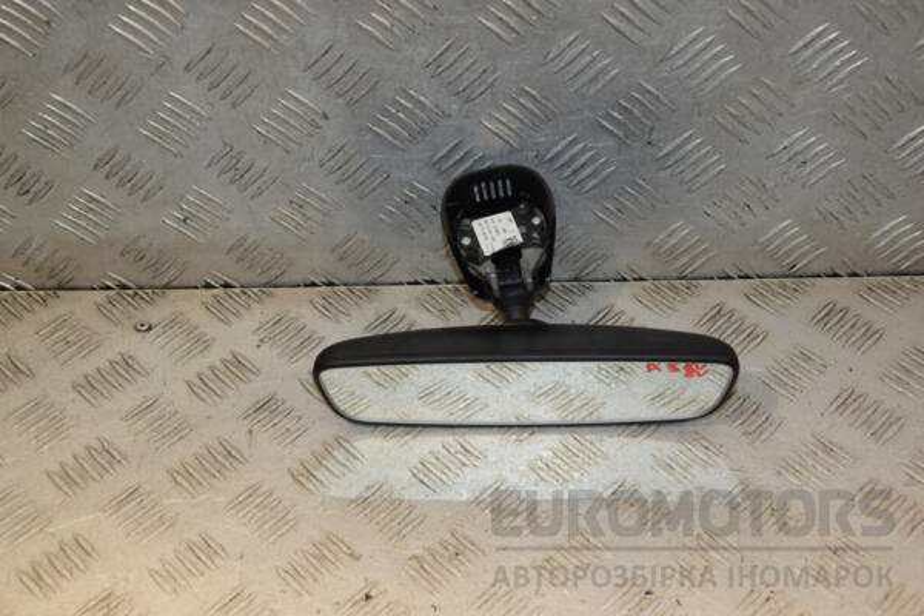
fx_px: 1347
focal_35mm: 52
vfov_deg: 25.8
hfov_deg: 37.9
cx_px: 462
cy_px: 308
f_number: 7.1
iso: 800
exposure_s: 1/200
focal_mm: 35
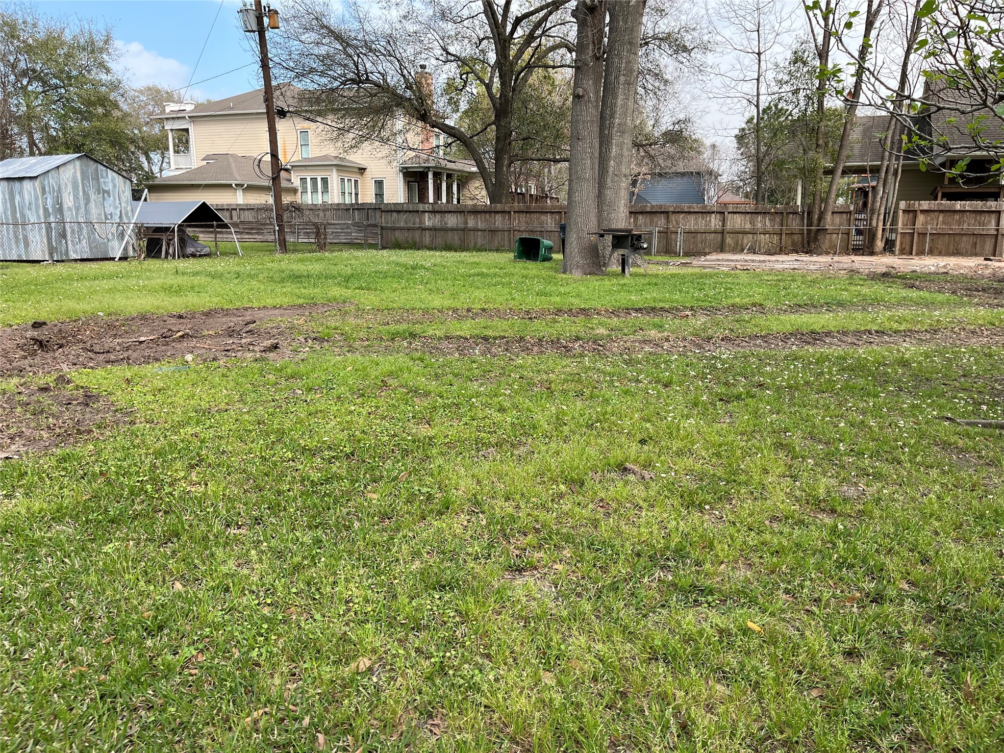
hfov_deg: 67.3
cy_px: 376
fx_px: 754
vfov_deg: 53.1
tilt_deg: -11.0
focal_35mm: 26
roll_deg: +0.5
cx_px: 502
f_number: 1.6
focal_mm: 5.1
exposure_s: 1/1086
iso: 50
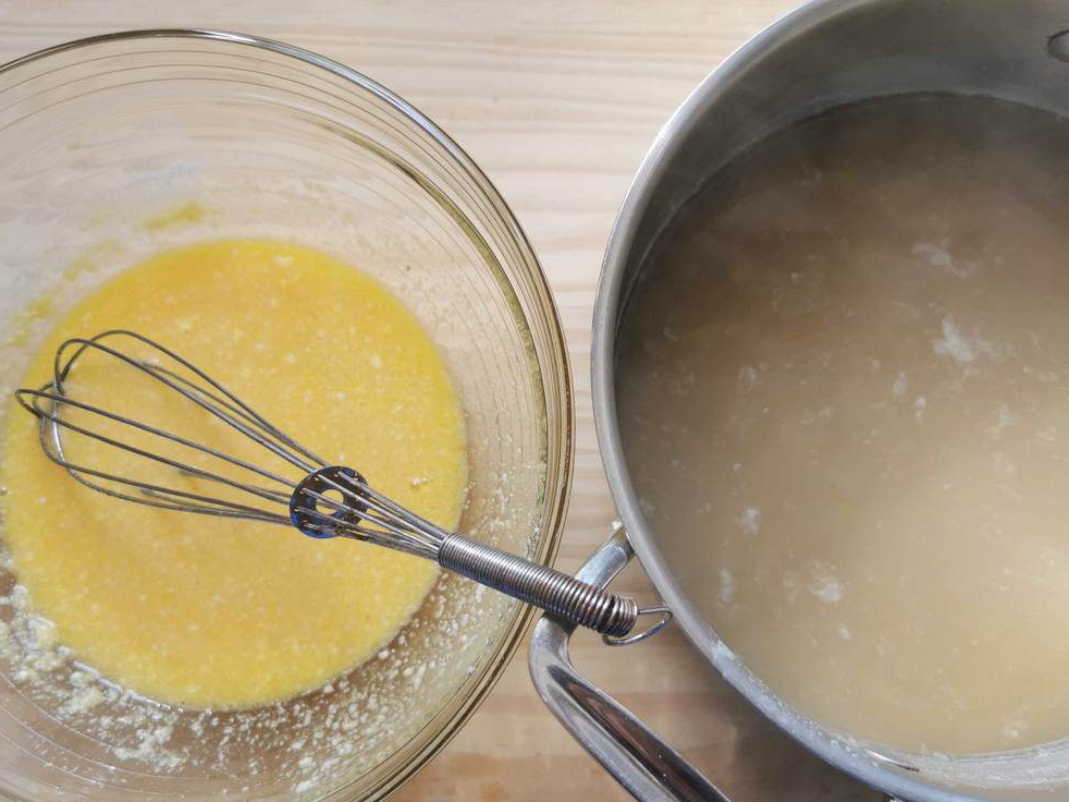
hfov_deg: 55.4
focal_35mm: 33
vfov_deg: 42.9
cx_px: 534
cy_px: 438
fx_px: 1019
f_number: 1.6
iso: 100
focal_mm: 5.56
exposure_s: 1/100
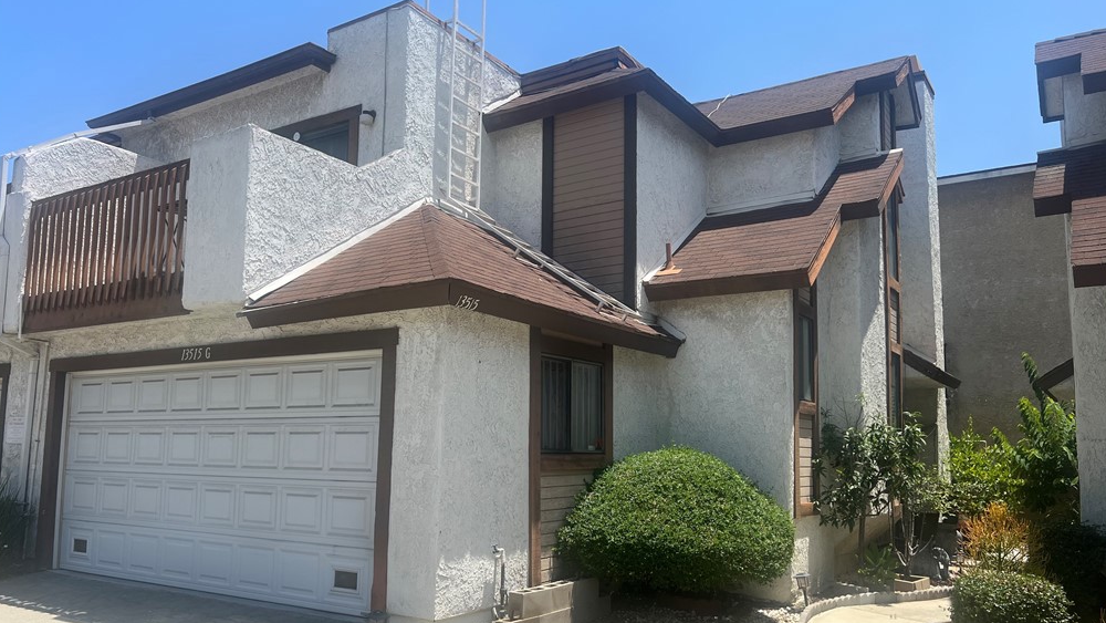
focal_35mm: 29
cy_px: 361
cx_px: 551
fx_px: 851
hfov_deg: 66.1
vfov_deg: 40.1
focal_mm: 5.7
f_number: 1.5
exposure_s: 1/3968
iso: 50
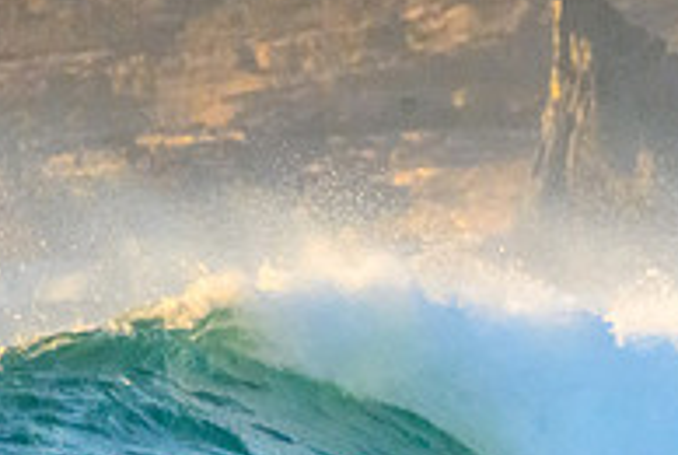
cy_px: 493
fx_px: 61904
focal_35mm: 3282
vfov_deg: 0.4
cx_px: 871
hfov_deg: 0.6
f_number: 11
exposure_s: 1/2000
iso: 5600
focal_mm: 800
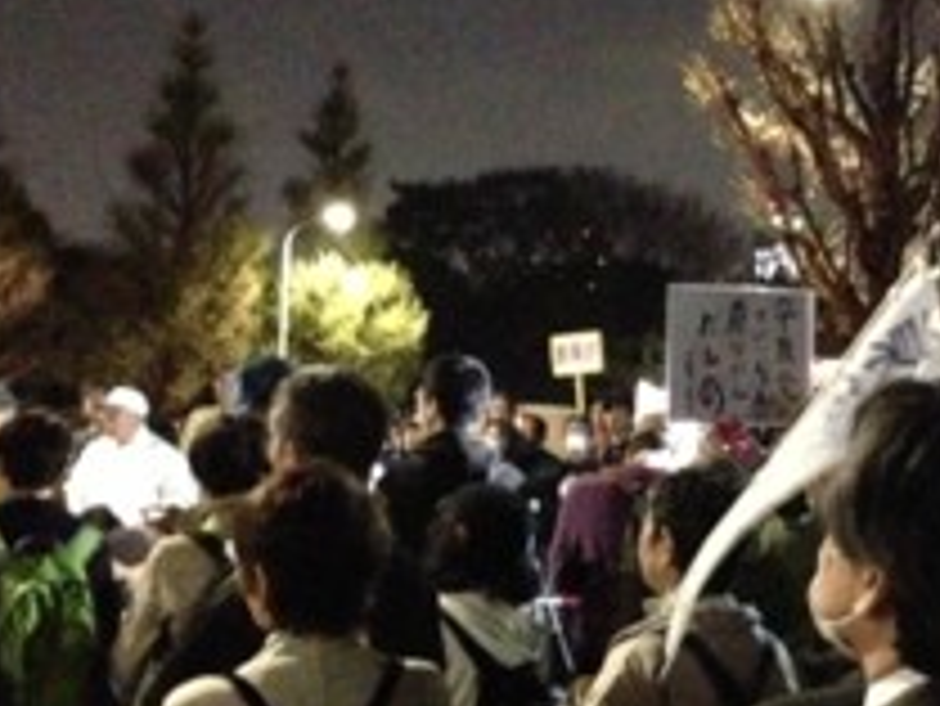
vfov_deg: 20.7
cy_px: 360
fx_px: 1929
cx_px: 756
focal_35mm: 71
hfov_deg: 26.8
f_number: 2.4
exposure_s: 1/15
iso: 2500
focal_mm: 4.13
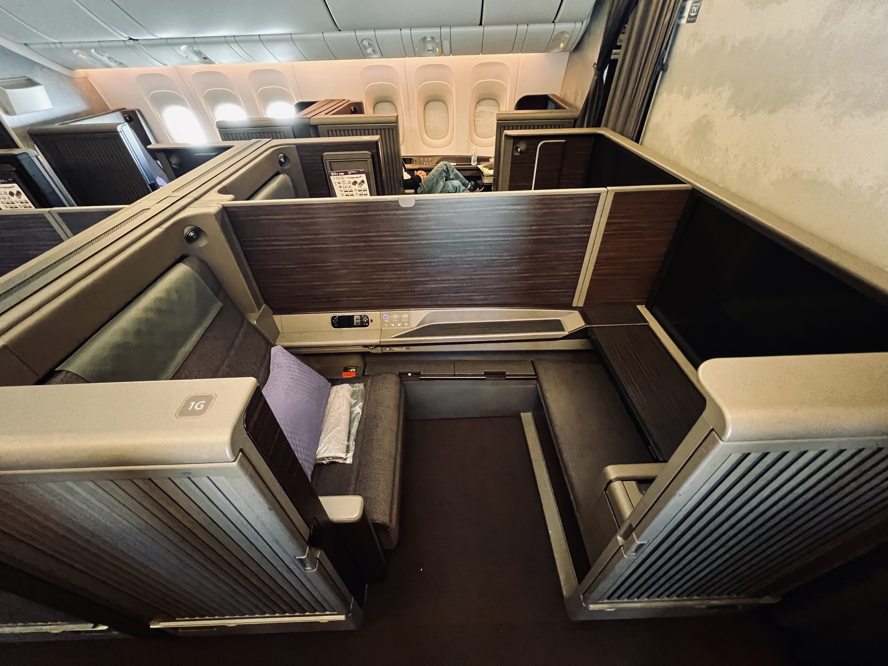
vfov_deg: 89.9
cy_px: 333
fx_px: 333
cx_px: 444
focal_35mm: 13
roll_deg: -0.3
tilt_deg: -39.1
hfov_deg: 106.2
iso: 1000
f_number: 1.8
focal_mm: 1.57
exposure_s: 1/38
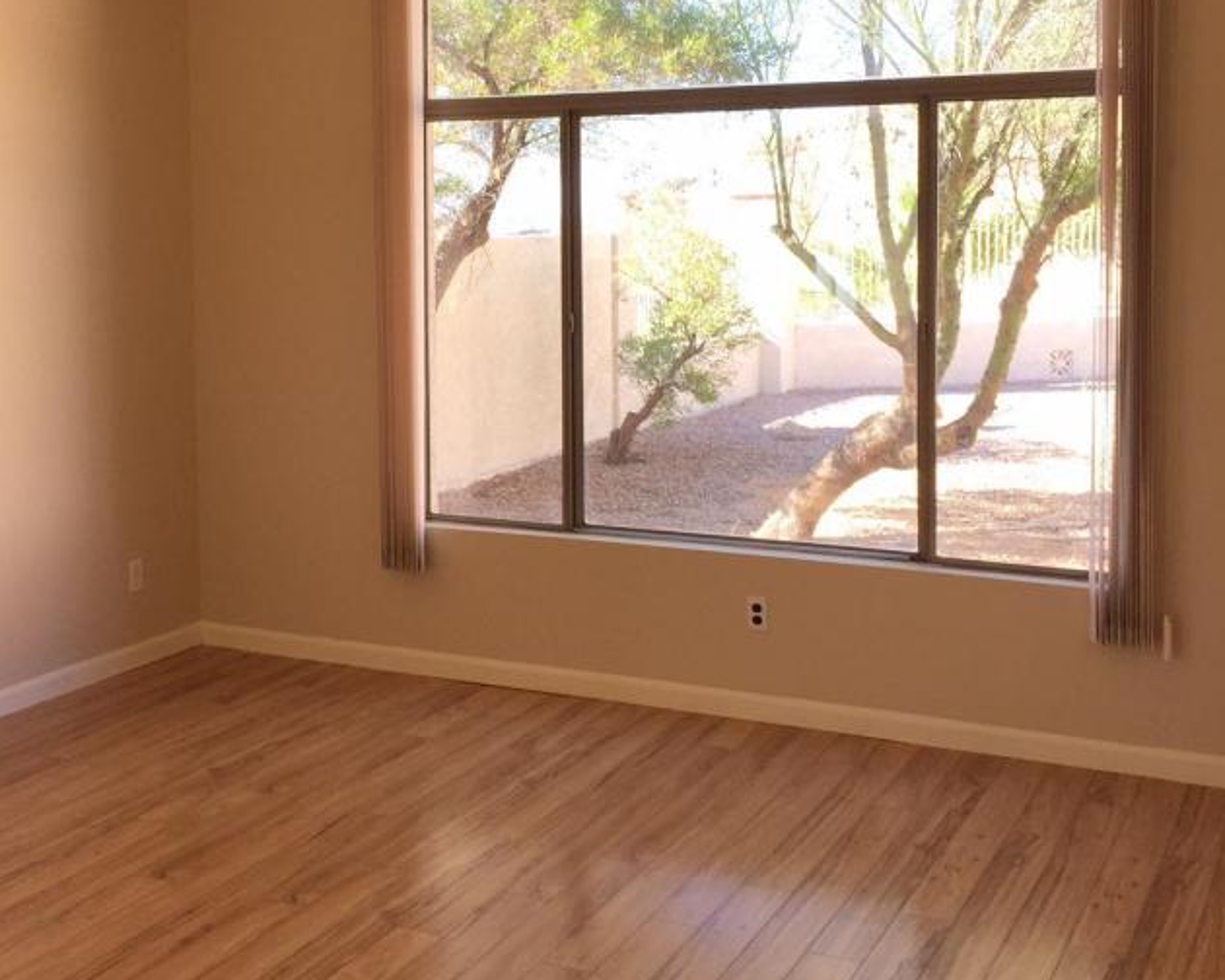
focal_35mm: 46
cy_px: 301
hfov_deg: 40.2
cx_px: 496
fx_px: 1668
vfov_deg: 32.4
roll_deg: -0.6
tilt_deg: -3.1
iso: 32
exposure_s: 1/176
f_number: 2.2
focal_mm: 4.15
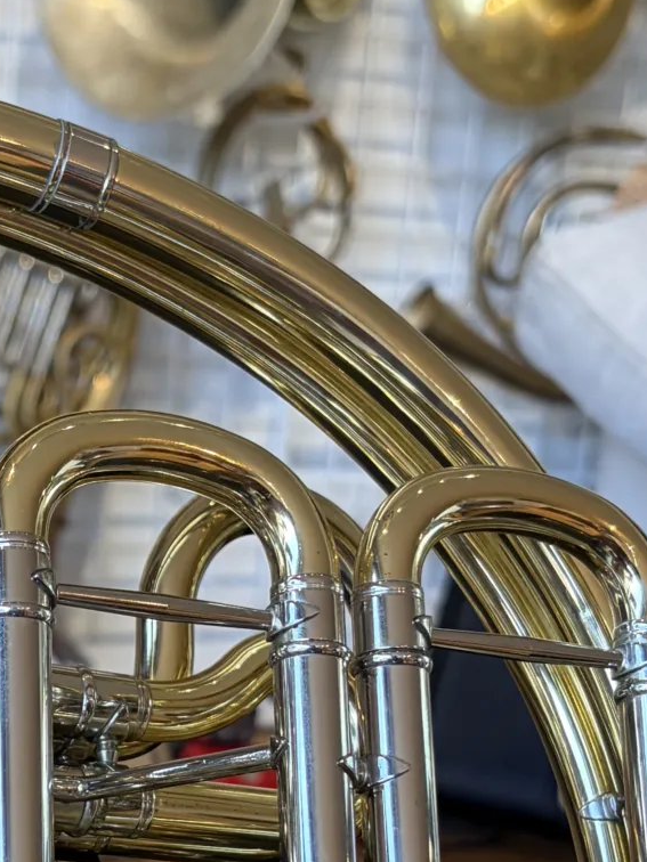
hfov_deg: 16.6
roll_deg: -4.4
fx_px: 2193
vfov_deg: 21.8
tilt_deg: -15.6
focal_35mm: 88
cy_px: 755
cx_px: 115
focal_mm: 5.96
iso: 80
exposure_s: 1/120
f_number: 1.6
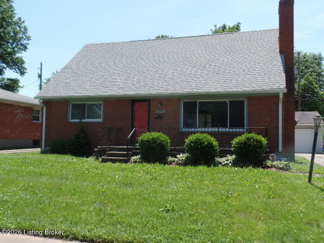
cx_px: 162
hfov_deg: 52.6
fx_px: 328
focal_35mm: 35
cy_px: 122
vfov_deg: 40.7
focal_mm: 6.2
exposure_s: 1/500
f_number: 3.4
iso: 80
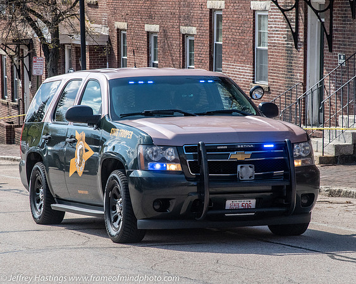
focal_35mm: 162
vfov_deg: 9.5
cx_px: 179
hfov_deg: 11.9
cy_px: 137
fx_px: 1708
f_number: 9
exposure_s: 1/2000
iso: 1250
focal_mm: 120
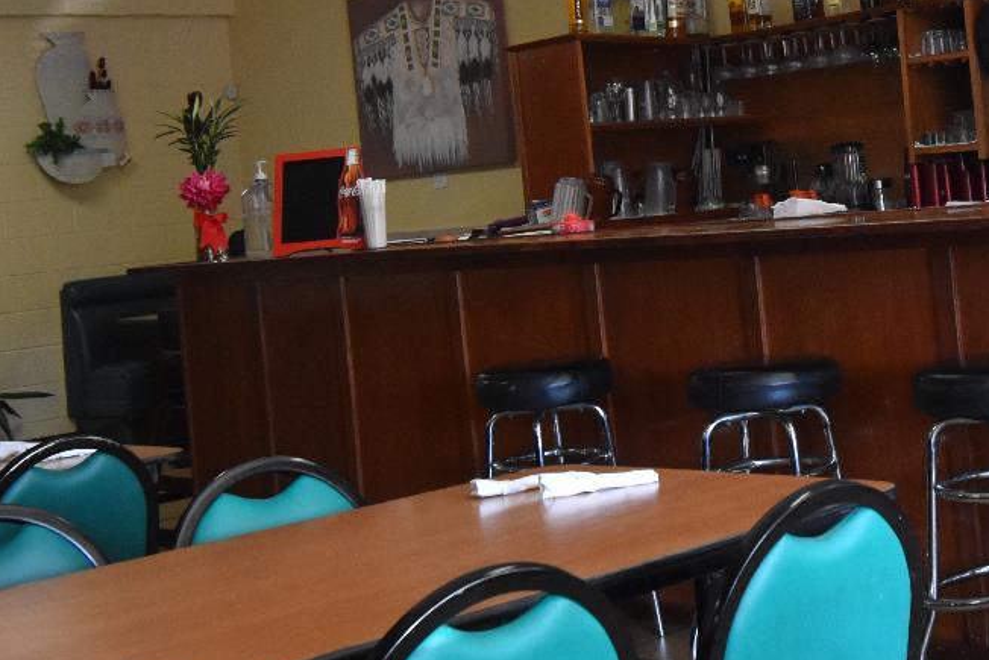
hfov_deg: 28.9
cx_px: 699
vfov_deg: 19.6
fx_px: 1896
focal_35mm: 69
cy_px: 171
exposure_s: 1/125
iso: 2800
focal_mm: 20
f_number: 5.6
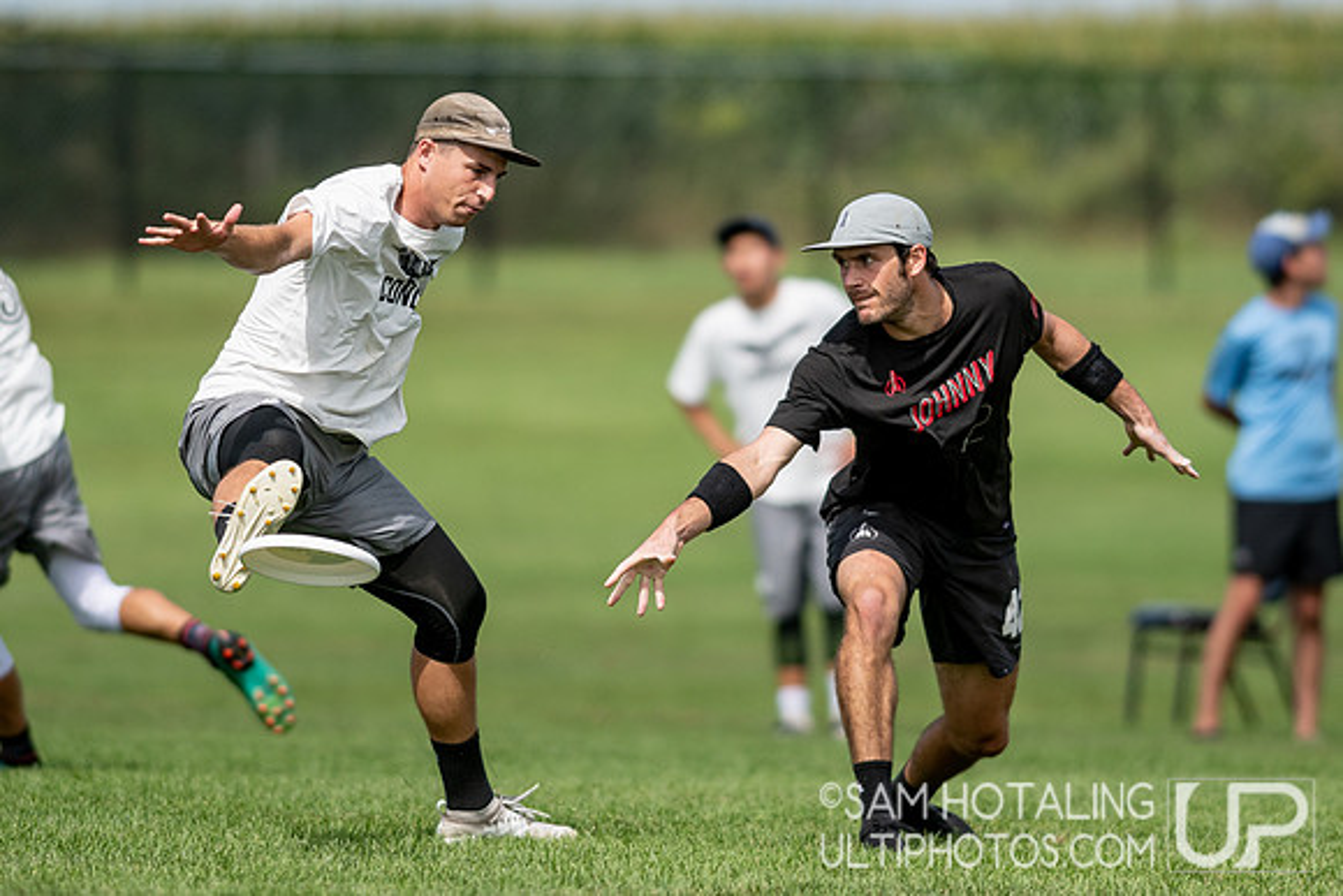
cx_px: 706
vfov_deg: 2.3
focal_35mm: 591
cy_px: 367
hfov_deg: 3.5
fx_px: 22037
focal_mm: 300
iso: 100
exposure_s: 1/4000
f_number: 2.8
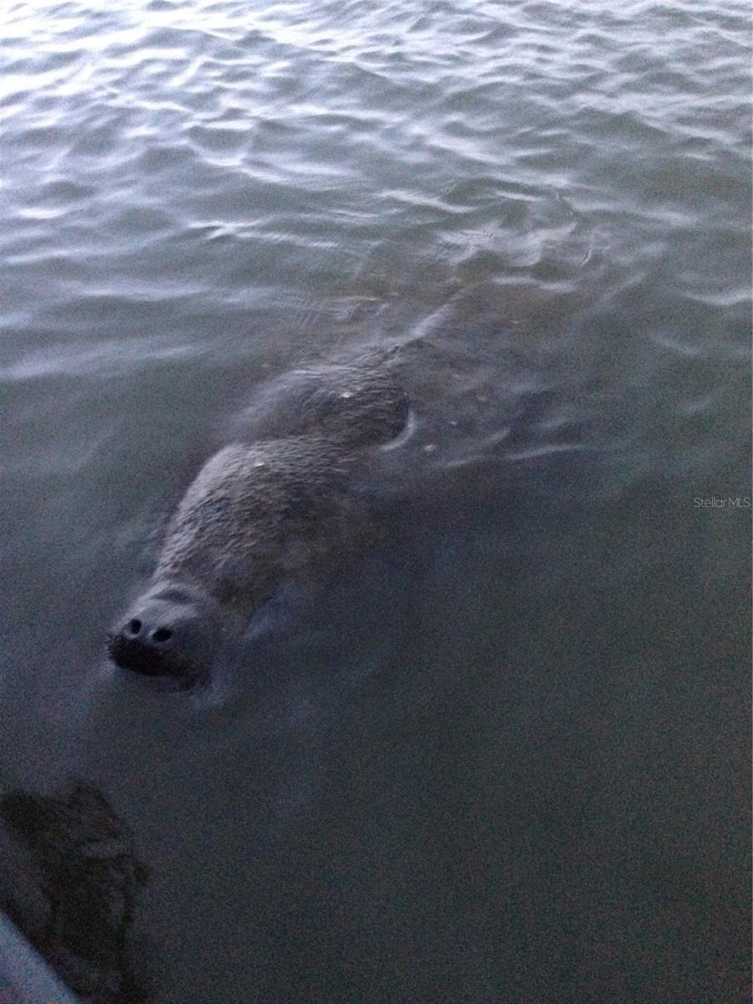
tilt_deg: -45.6
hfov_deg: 42.9
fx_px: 957
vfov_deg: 55.4
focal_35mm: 33
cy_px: 502
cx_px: 376
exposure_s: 1/15
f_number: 2.4
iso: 800
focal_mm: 4.12
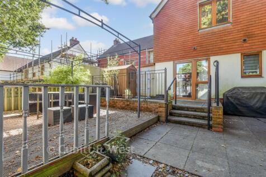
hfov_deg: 100.4
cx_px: 133
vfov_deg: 77.3
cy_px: 88
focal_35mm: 15
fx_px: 111
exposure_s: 1/40
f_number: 8
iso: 160
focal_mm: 10
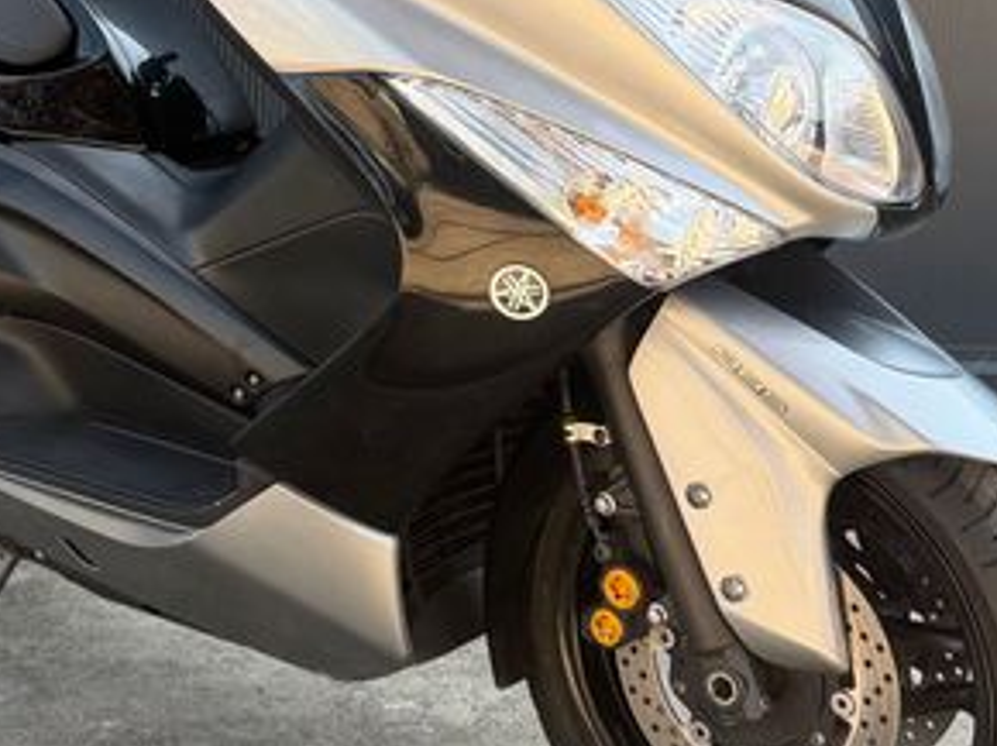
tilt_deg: -4.2
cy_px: 155
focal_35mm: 53
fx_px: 1525
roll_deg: -1.0
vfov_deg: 27.0
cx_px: 193
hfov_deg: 35.0
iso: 100
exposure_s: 1/374
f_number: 1.78
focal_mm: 6.76
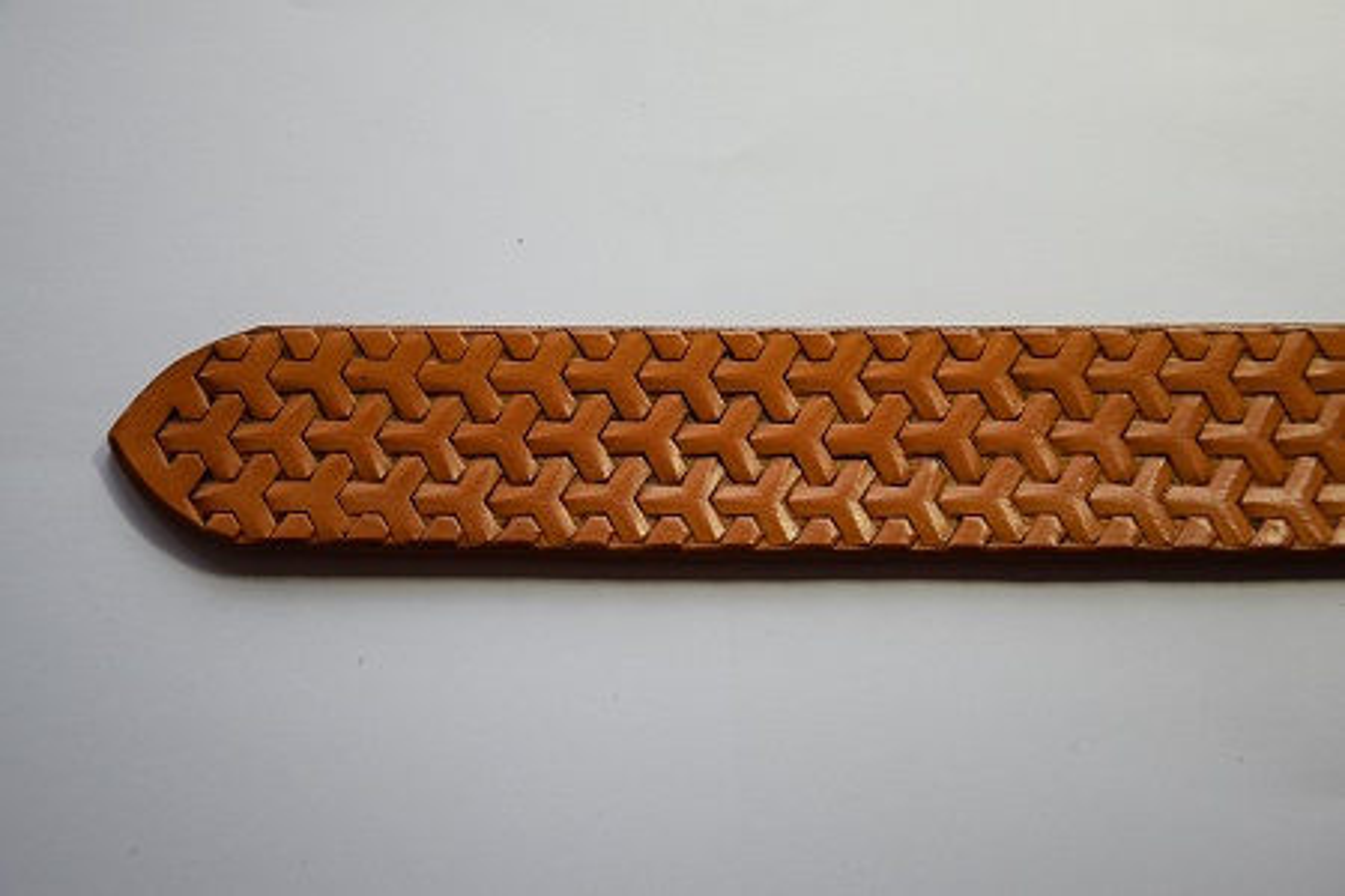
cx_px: 672
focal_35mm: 75
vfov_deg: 18.2
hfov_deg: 27.0
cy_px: 448
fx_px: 2802
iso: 640
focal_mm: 50
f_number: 5
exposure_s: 1/60
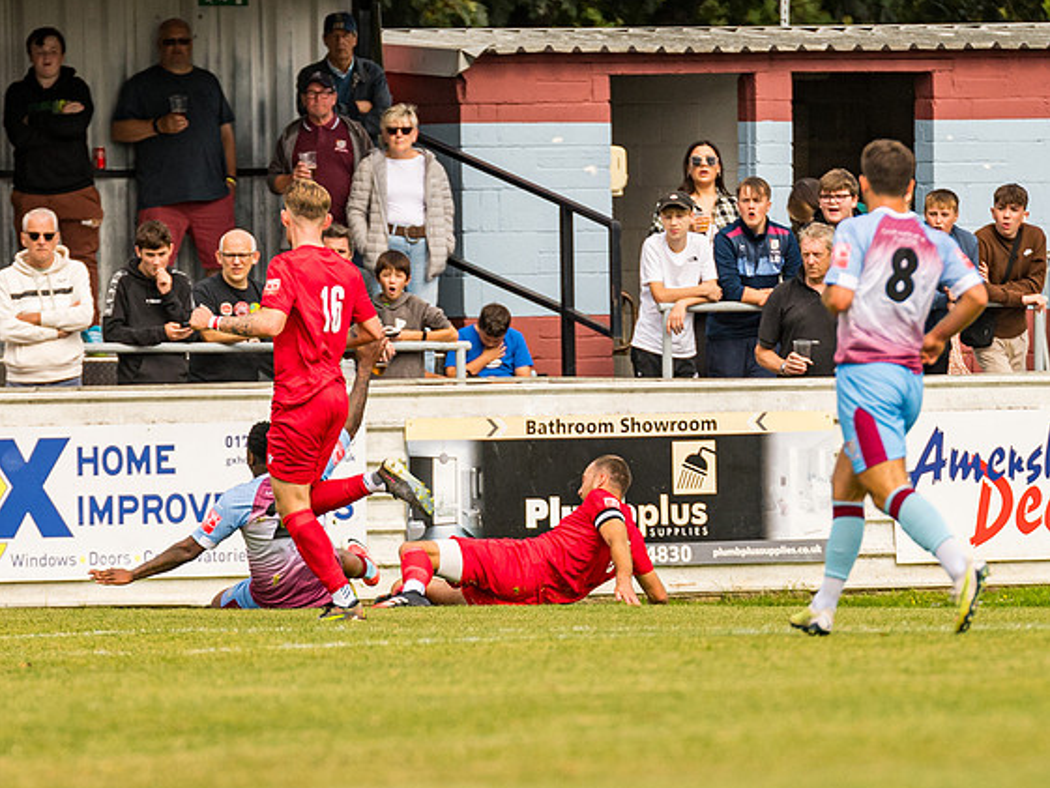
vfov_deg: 2.1
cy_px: 566
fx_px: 21632
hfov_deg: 2.8
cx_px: 539
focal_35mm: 713
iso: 640
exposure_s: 1/4000
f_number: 4
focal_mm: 300
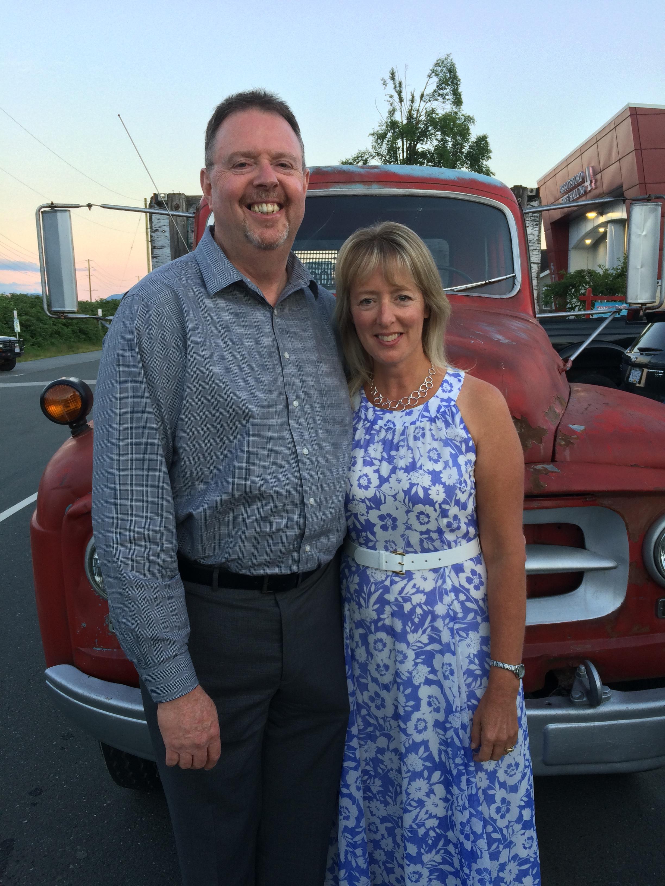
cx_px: 332
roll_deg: +1.8
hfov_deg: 48.2
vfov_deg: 61.7
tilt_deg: -11.6
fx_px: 743
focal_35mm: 29
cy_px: 443
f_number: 2.2
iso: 40
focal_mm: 4.15
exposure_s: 1/40
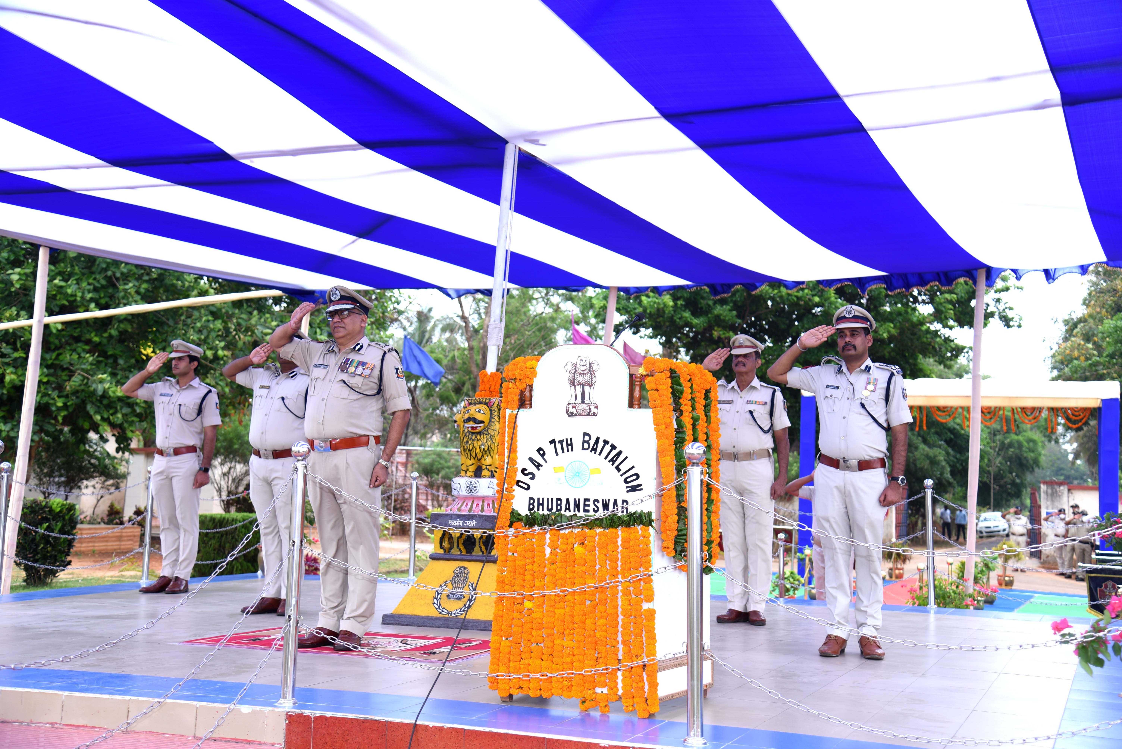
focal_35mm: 40
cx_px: 561
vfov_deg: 33.4
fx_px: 1247
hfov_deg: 48.4
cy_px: 374
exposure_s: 1/200
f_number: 4
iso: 125
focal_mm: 40
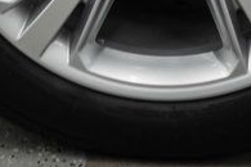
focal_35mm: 220
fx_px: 1534
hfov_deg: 9.4
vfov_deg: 6.0
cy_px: -213
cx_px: 161
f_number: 3.2
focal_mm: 28
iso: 200
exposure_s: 1/50
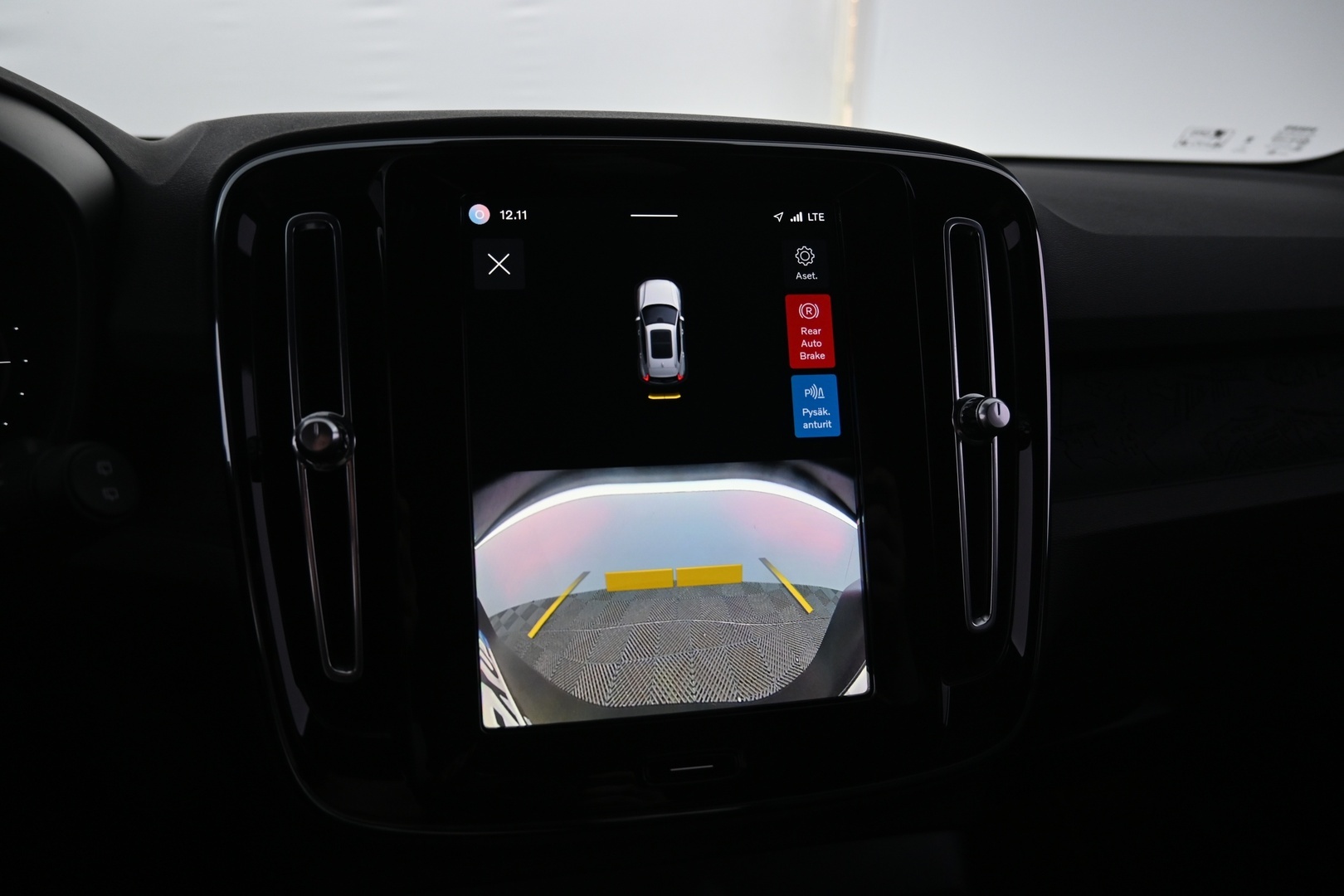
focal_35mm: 24
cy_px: 448
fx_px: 896
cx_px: 672
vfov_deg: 53.1
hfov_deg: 73.7
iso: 500
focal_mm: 16
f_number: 3.5
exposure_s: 1/50
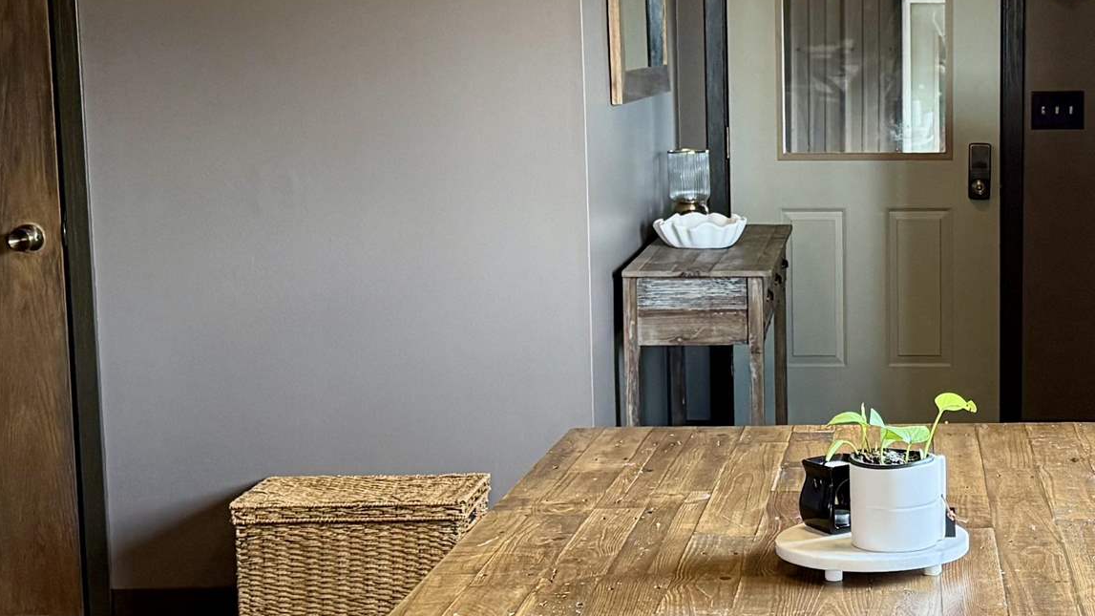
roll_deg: +0.8
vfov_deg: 17.2
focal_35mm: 70
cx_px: 912
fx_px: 2032
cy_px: 295
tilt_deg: -7.1
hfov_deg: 29.3
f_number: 1.78
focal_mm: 6.76
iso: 320
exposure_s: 1/120
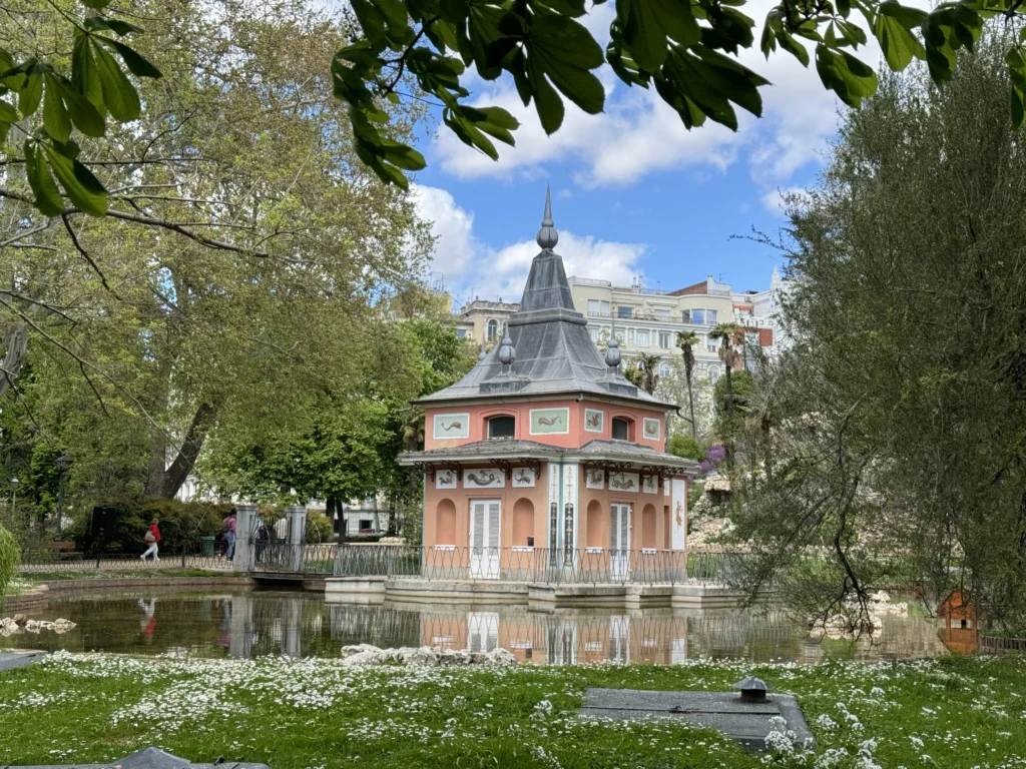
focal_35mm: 48
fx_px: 1423
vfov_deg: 30.3
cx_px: 513
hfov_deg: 39.7
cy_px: 384
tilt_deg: +6.6
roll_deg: -0.9
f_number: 1.78
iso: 64
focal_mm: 6.86
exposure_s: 1/1923
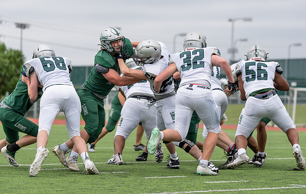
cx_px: 169
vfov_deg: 9.6
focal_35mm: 138
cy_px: 83
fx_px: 1155
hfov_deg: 15.1
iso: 250
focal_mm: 114
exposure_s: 1/1250
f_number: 2.8
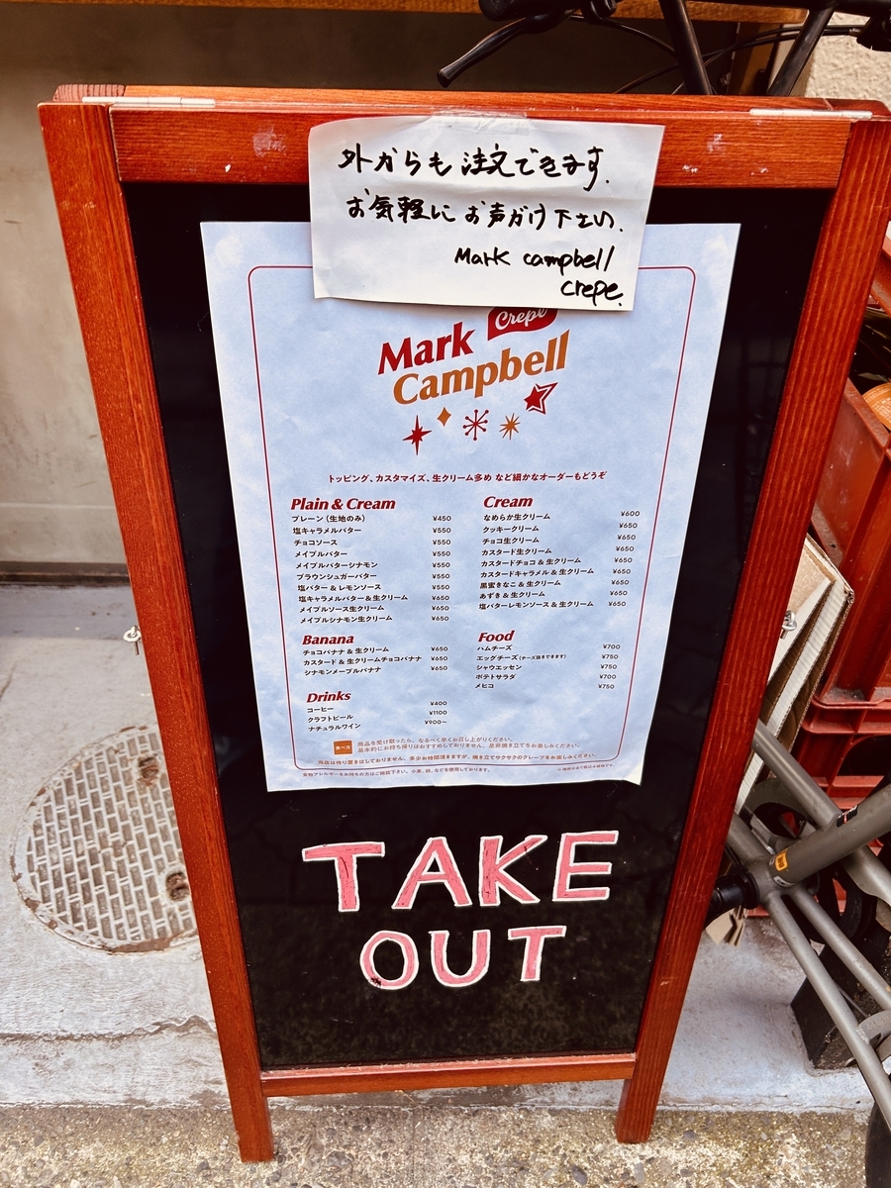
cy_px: 594
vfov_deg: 67.3
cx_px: 446
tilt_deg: -38.1
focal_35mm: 26
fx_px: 892
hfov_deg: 53.1
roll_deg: -3.3
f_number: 1.5
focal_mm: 5.7
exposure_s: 1/100
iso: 50
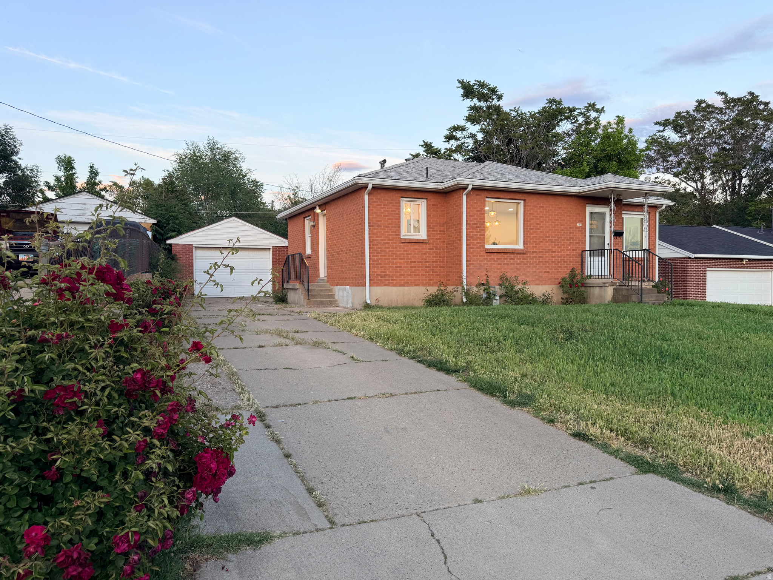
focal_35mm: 24
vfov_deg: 56.8
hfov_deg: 71.6
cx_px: 386
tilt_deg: -1.6
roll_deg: +0.6
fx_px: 536
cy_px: 290
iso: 64
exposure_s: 1/134
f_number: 1.78
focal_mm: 6.76
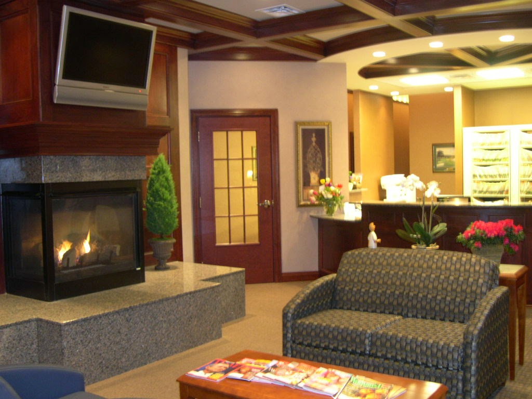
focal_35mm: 38
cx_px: 266
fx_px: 584
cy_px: 200
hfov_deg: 49.0
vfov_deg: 37.7
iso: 200
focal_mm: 8
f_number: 2.8
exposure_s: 1/3
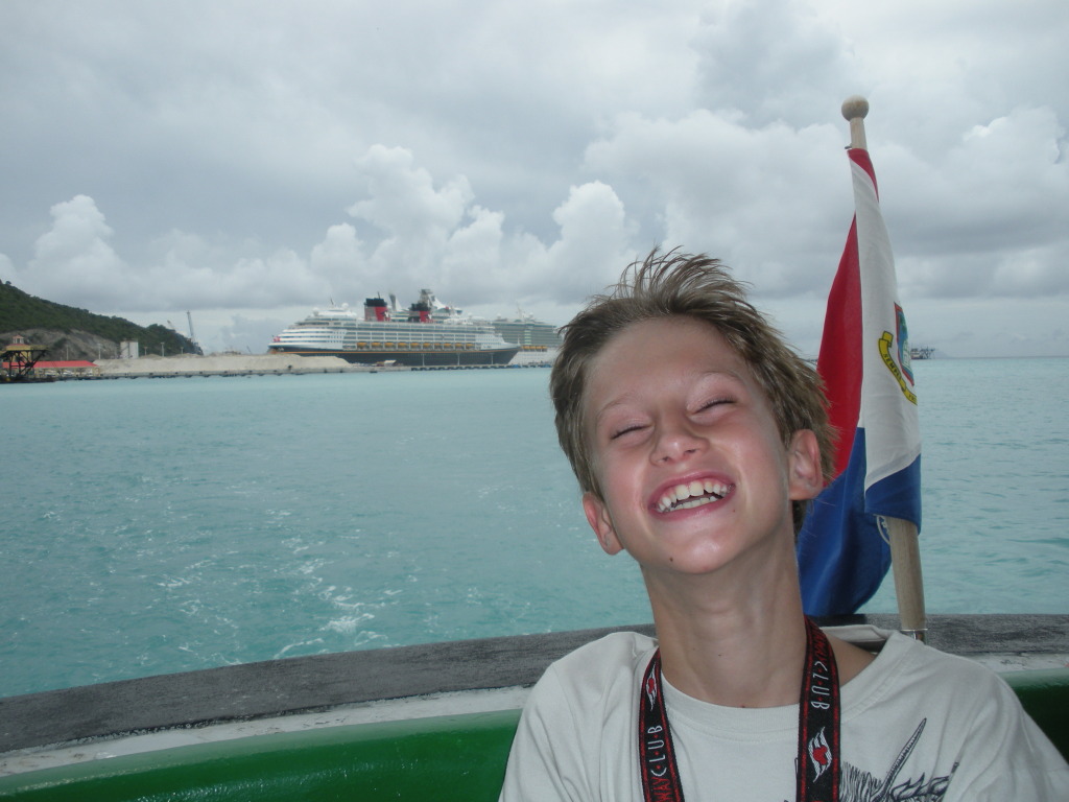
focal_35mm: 36
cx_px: 534
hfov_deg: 51.4
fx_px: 1112
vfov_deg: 39.7
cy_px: 401
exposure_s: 1/860
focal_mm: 6.3
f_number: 3.5
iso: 64
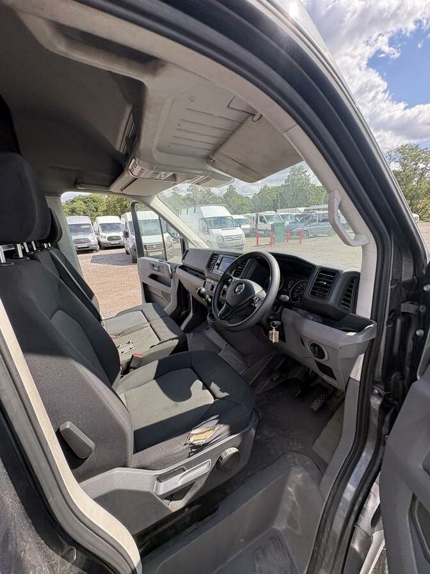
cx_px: 215
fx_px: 232
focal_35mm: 14
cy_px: 287
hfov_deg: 85.7
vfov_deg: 102.1
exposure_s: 1/377
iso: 40
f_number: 2.2
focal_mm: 2.22
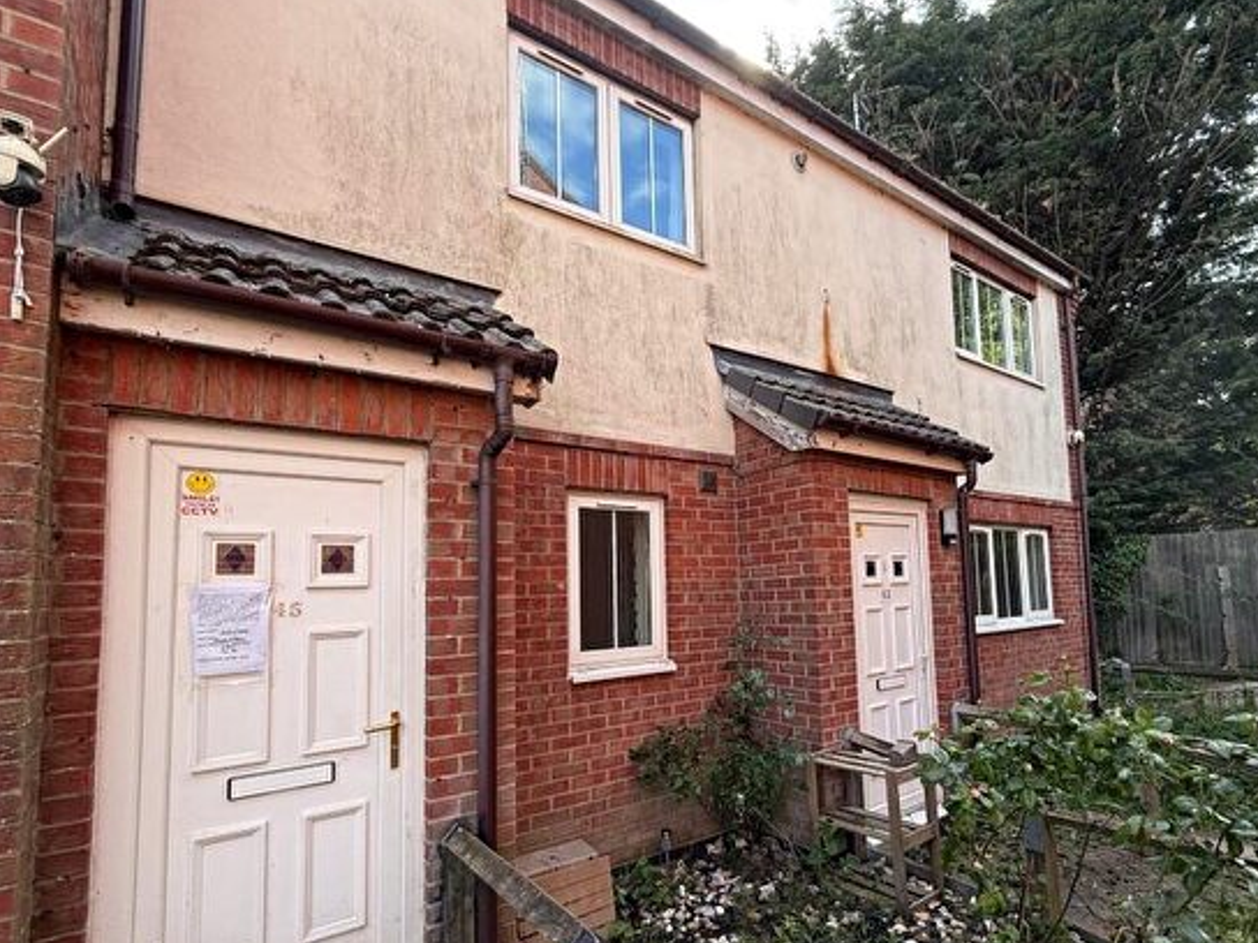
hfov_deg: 87.2
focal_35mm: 18
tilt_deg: +4.6
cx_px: 715
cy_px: 540
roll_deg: +1.5
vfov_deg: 71.2
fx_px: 654
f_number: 2.2
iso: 50
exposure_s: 1/312
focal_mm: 2.22
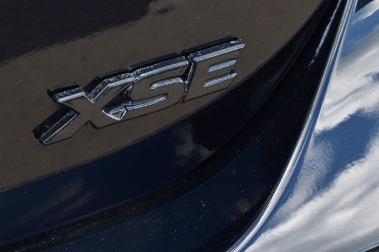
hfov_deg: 16.5
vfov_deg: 11.1
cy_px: 106
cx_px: 151
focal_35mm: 124
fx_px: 1302
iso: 400
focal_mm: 55
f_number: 9
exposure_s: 1/100
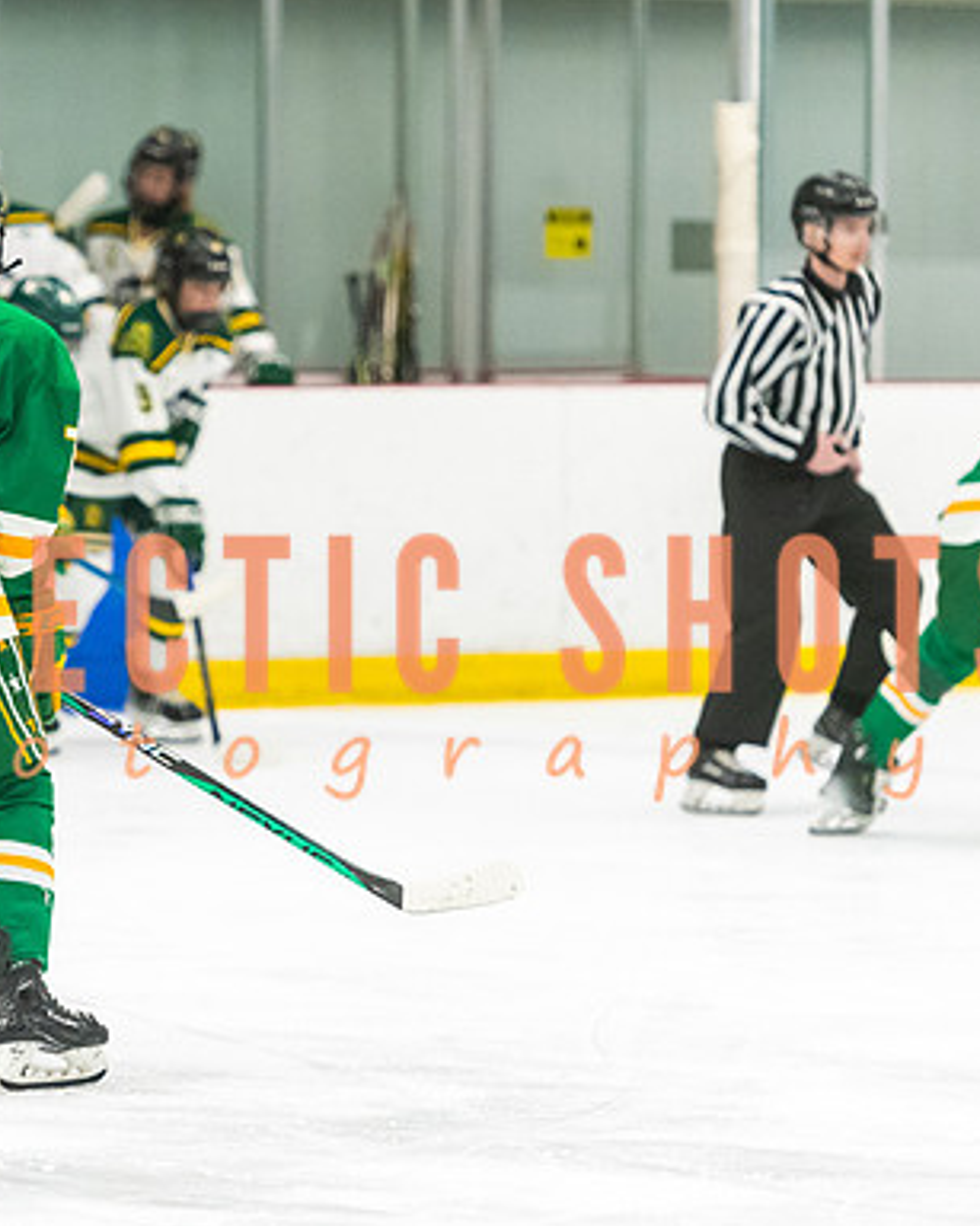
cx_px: -17
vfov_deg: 6.5
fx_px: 10736
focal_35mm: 296
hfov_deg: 5.2
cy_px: 520
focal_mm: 145
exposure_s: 1/800
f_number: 2.8
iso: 3200
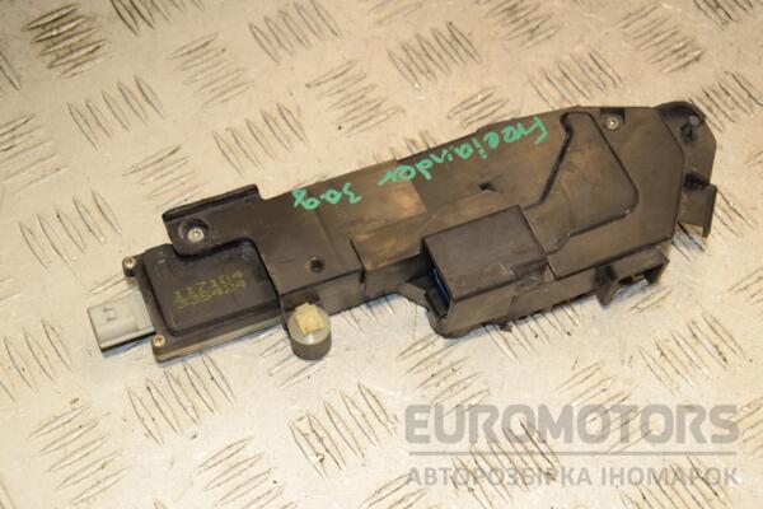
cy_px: 254
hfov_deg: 28.1
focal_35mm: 72
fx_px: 1526
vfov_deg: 18.9
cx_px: 382
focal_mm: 48
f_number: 7.1
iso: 800
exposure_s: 1/200
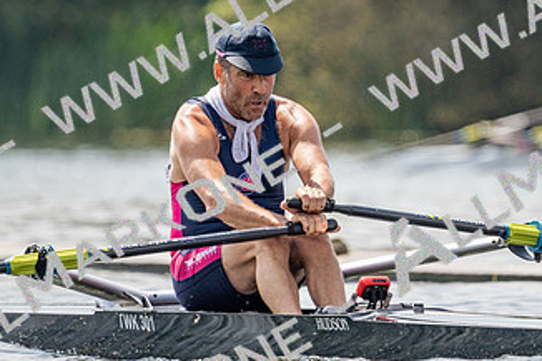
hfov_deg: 2.2
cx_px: 248
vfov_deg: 1.4
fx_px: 14340
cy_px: 139
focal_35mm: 953
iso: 320
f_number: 6.3
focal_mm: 535
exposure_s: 1/1600
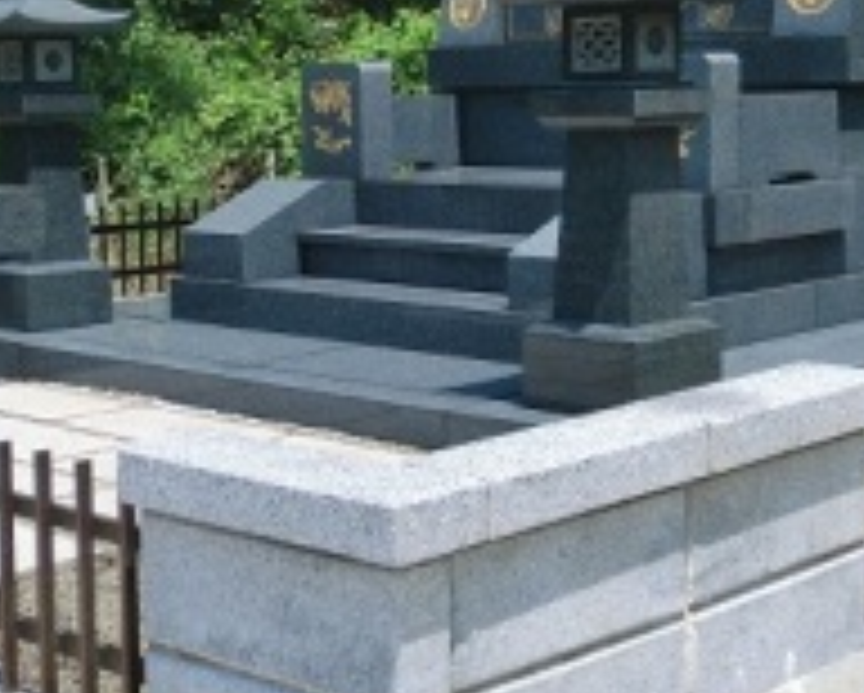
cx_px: 400
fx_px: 1817
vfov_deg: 21.5
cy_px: 263
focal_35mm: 71
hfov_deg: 26.7
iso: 100
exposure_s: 1/160
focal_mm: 5
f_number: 8.8
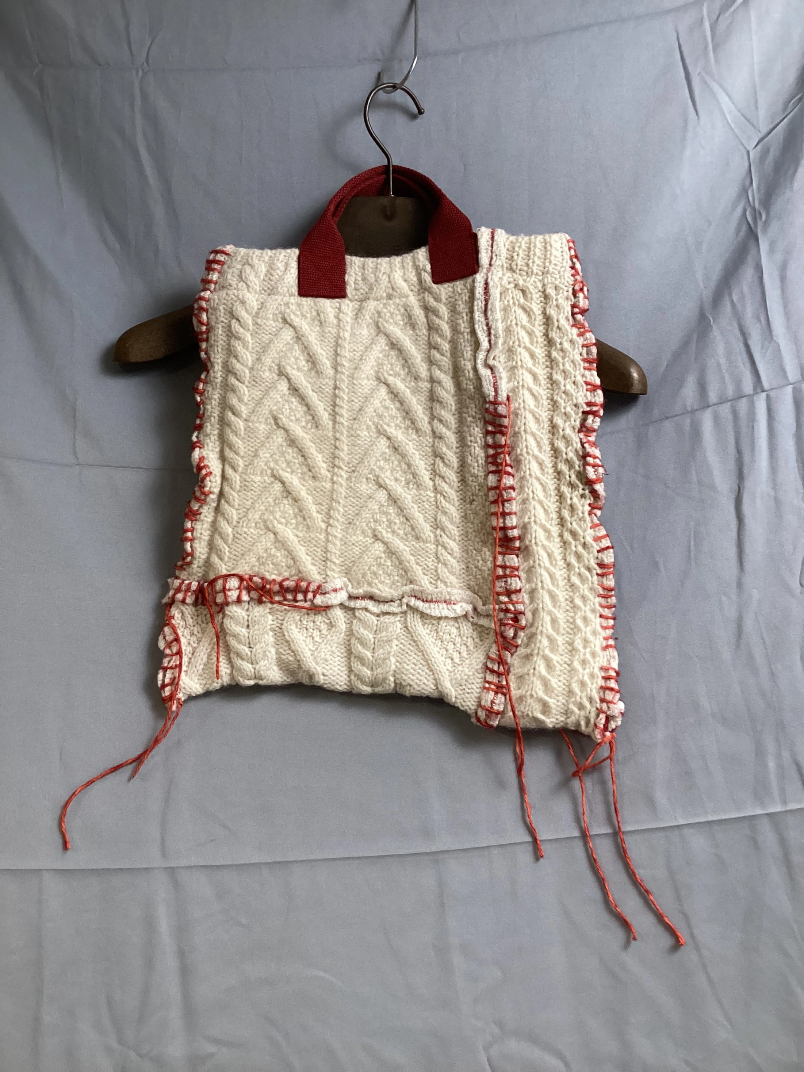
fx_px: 960
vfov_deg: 58.4
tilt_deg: +1.2
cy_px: 536
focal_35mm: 31
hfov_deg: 45.4
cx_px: 402
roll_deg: +1.0
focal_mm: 3.3
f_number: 2.4
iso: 200
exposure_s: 1/60
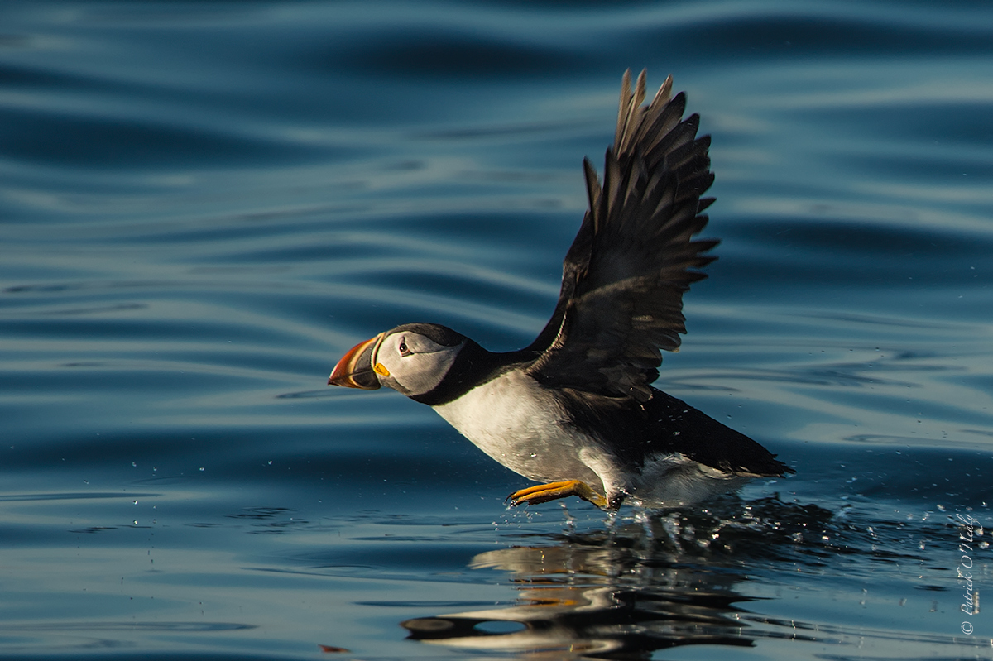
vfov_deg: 1.6
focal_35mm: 850
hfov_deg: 2.4
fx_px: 23435
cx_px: 496
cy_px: 330
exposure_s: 1/2000
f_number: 8
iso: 320
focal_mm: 850
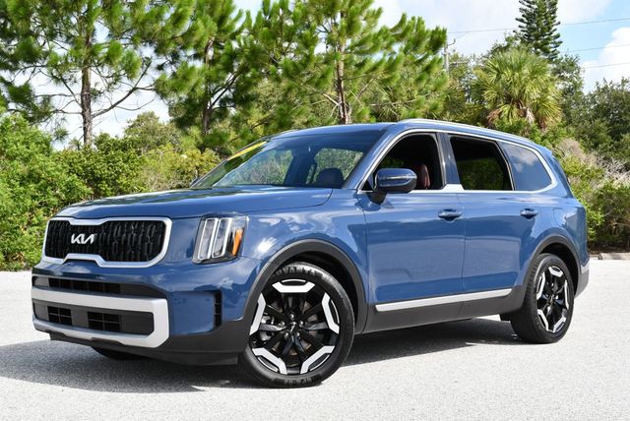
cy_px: 210
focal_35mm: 52
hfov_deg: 38.2
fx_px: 911
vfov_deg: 26.0
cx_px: 315
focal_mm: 26
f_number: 7.1
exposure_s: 1/250
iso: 200
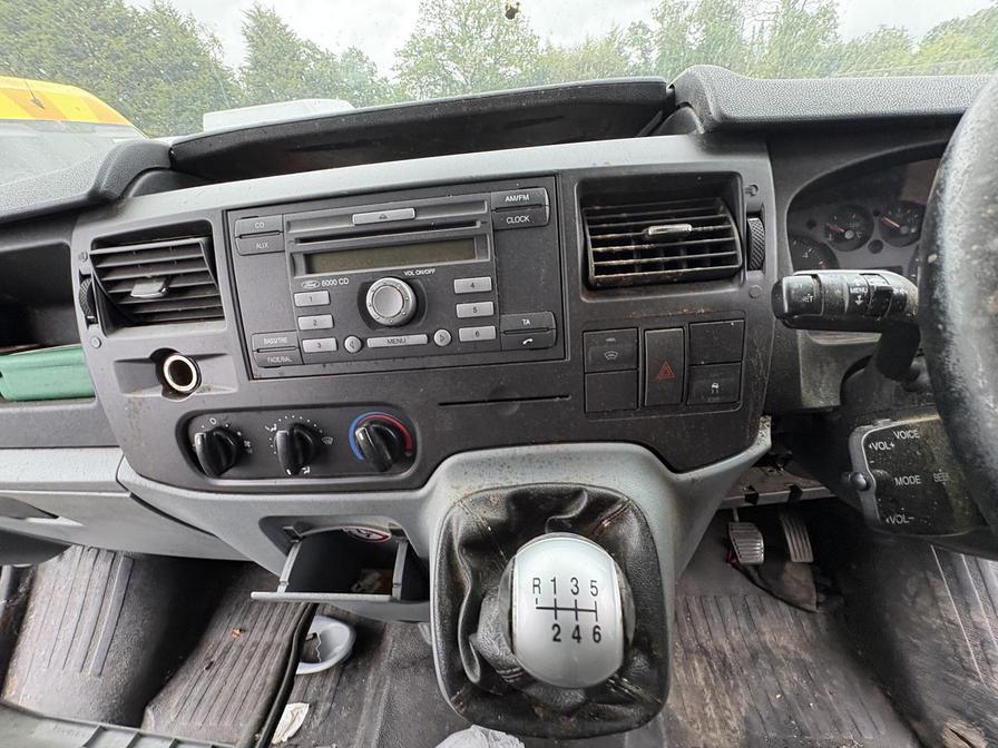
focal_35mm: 14
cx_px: 499
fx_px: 404
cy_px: 374
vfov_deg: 85.7
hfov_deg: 102.1
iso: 200
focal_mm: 2.22
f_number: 2.2
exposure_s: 1/98
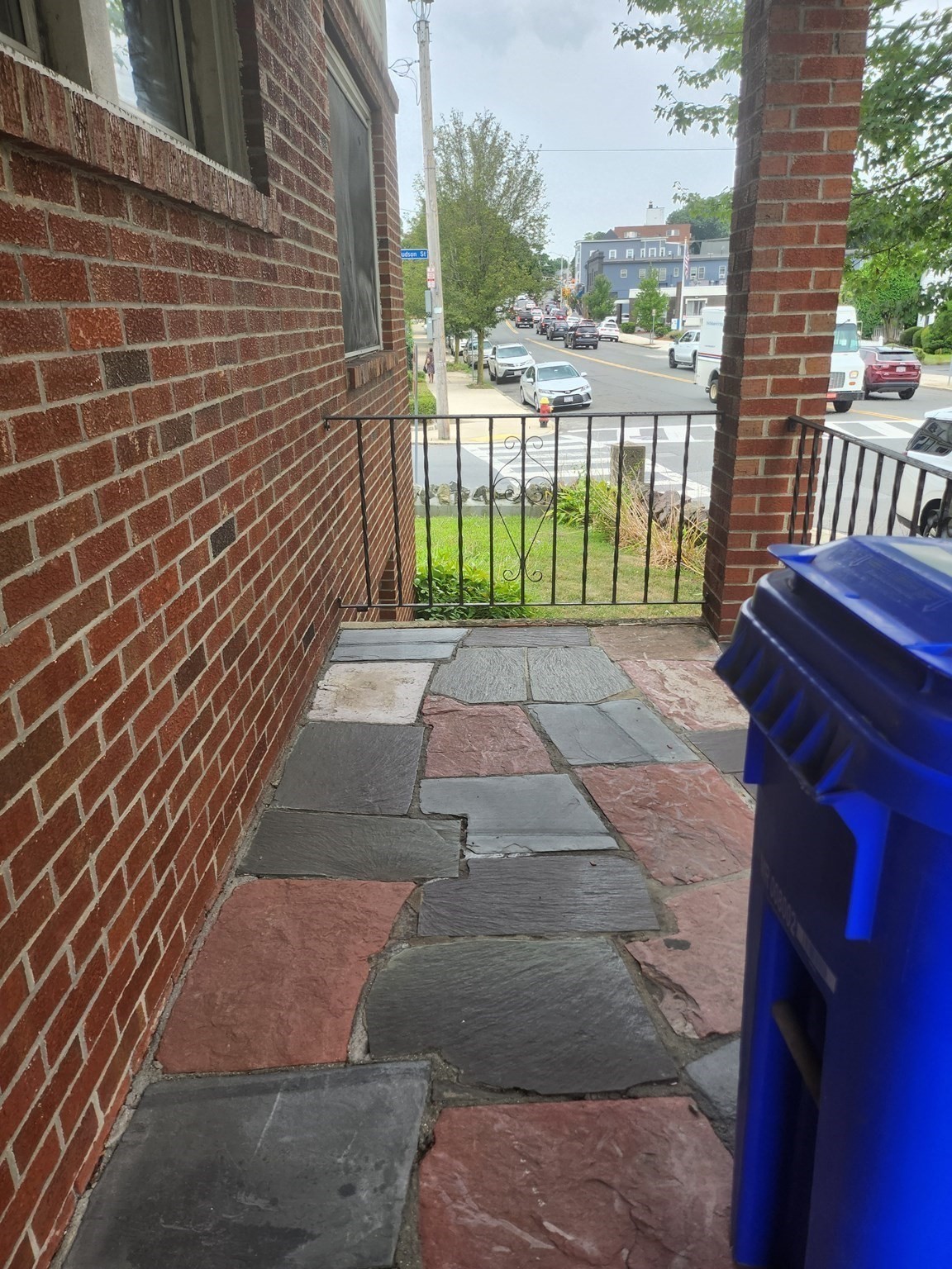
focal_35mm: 24
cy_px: 634
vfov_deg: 71.6
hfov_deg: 56.8
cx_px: 476
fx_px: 880
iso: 64
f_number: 1.8
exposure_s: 1/180
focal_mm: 5
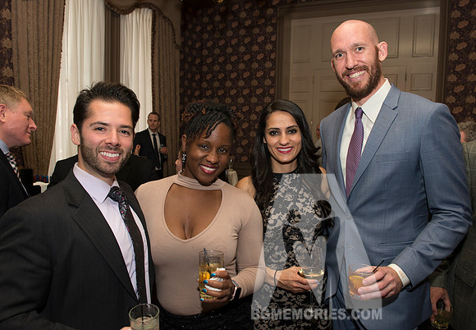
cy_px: 172
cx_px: 248
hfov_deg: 65.6
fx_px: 369
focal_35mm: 28
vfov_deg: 48.1
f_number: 5.6
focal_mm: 24
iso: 1000
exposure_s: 1/60
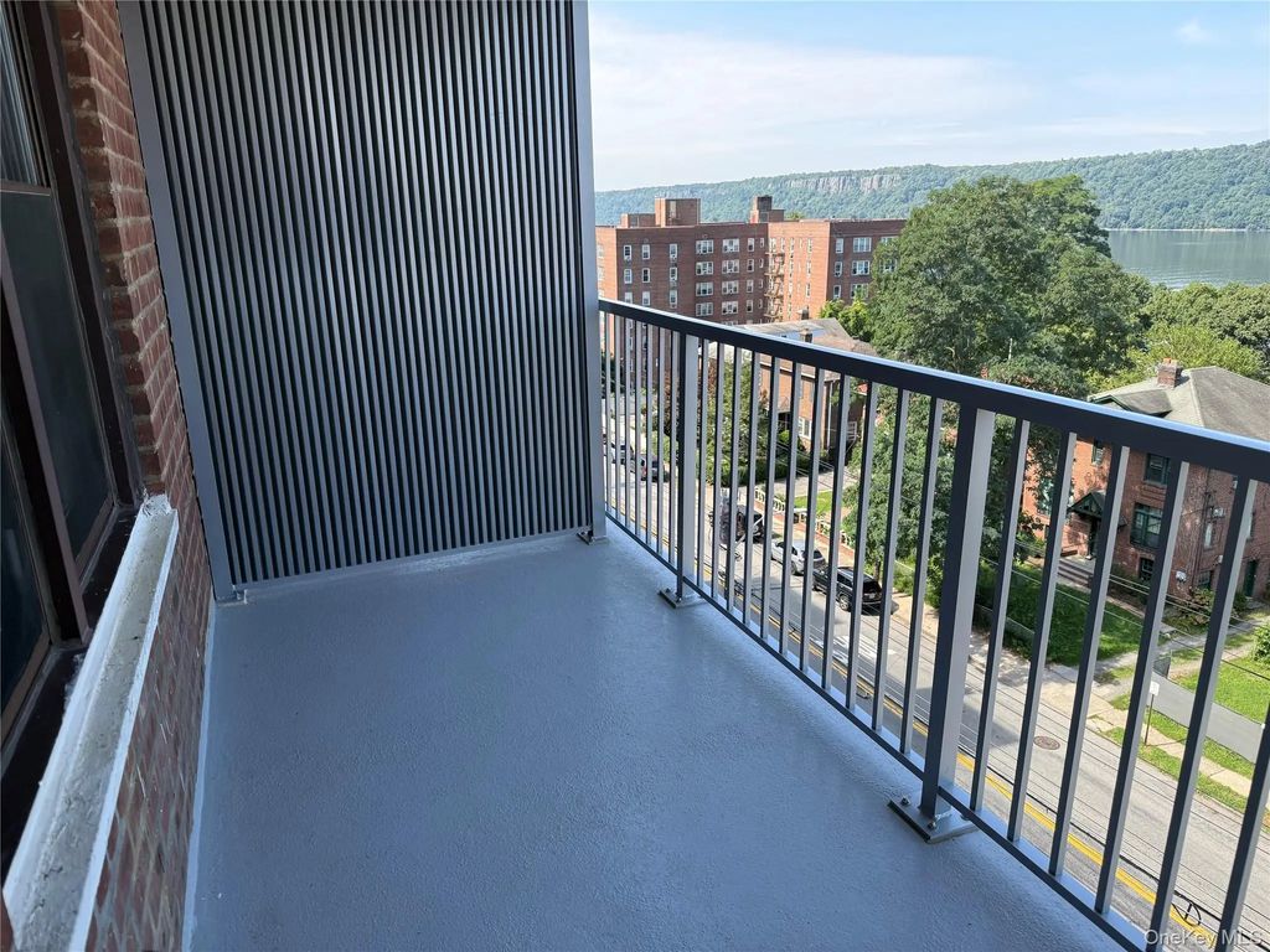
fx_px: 881
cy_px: 476
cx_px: 635
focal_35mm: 24
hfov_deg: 71.6
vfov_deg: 56.8
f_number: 1.78
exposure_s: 1/1230
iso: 100
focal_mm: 6.76
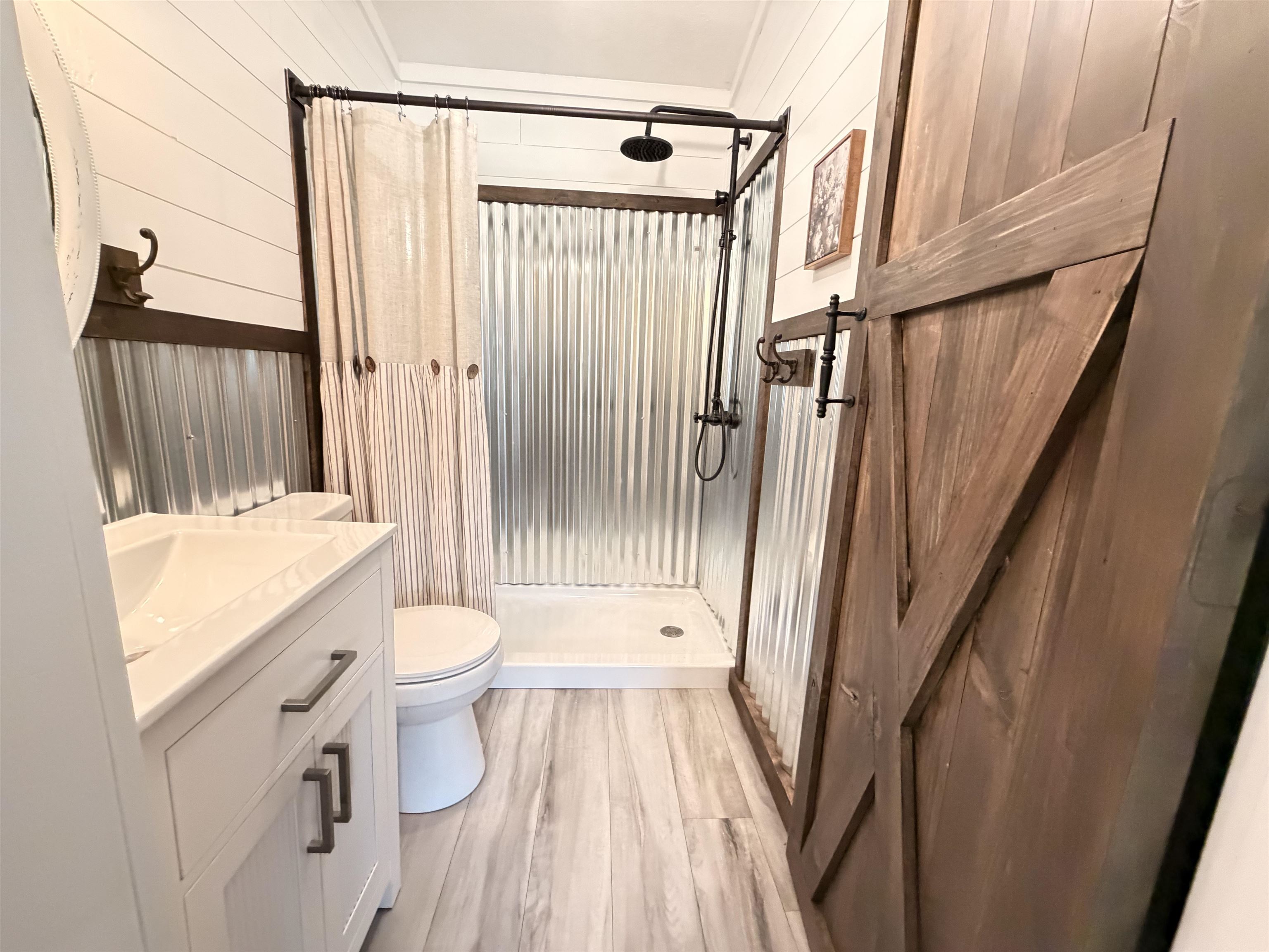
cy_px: 476
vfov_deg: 85.7
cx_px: 634
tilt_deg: -10.3
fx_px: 513
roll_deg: -1.6
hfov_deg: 102.1
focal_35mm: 14
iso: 1000
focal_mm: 2.22
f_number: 2.2
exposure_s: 1/40
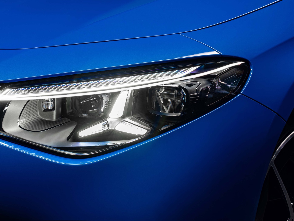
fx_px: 883
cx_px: 112
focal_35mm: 104
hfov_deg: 18.9
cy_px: 106
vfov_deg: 14.2
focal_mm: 75
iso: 50
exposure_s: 5
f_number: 18
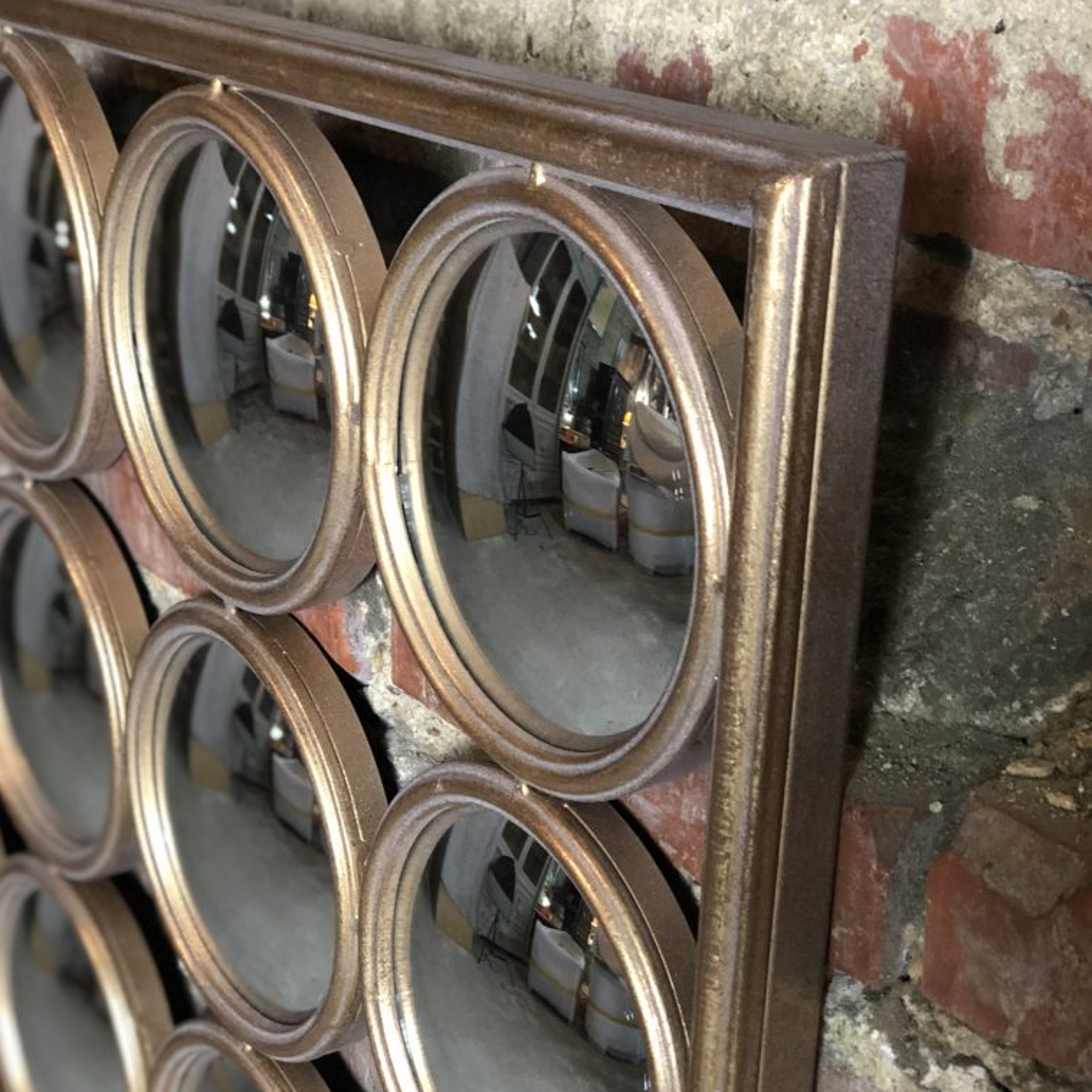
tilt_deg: -23.8
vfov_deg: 27.6
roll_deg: +1.1
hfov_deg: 27.7
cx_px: 544
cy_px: 706
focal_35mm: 62
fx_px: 2213
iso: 160
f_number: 2.4
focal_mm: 6
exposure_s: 1/10
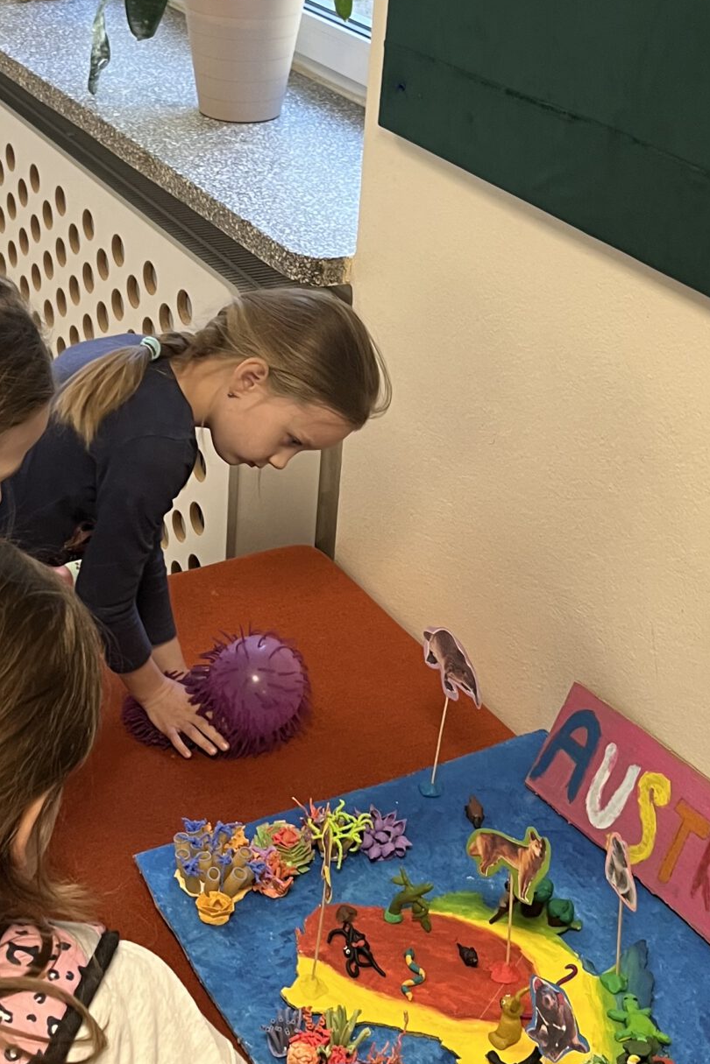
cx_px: 280
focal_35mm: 57
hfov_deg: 23.7
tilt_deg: -26.0
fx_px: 1686
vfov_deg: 34.9
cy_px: 421
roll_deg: -2.2
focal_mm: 5.1
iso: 80
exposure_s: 1/50
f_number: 1.6
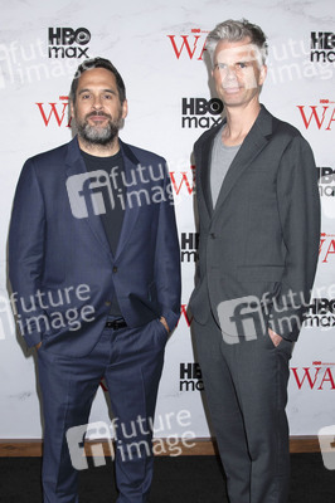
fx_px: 336
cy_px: 252
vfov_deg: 73.8
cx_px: 168
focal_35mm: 24
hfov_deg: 53.1
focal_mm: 24
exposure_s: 1/200
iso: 640
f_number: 5.6
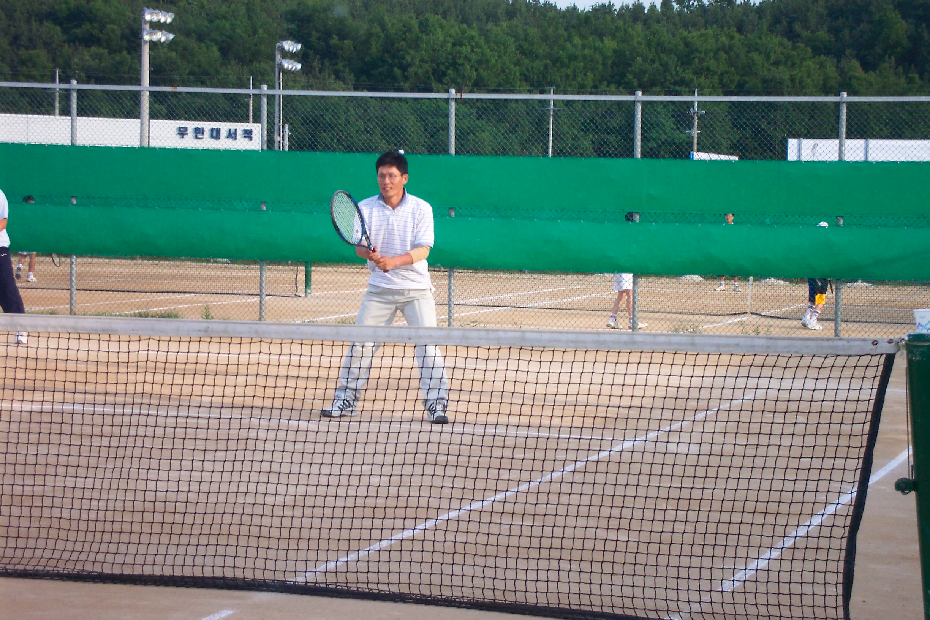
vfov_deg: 13.0
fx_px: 2712
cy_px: 310
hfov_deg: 19.5
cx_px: 465
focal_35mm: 105
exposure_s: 1/180
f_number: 4.7
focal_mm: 21.2
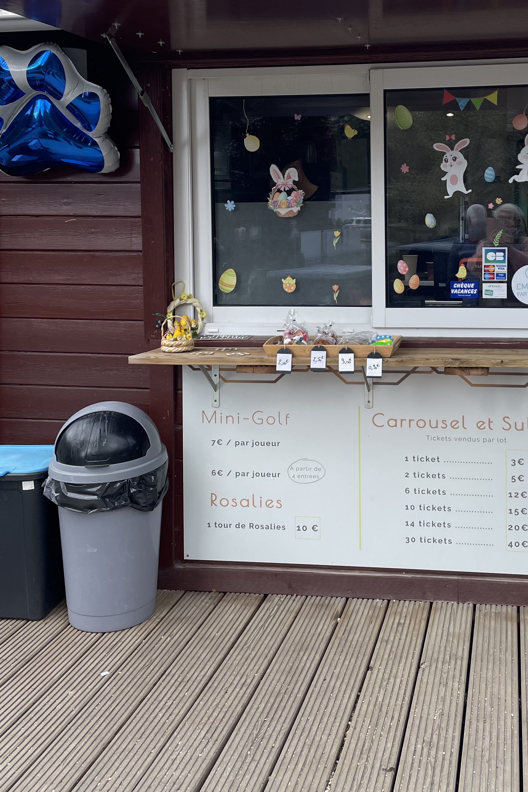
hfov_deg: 32.9
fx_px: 880
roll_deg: +0.9
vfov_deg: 47.7
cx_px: 381
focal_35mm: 40
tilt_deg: -1.4
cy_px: 268
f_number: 1.6
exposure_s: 1/831
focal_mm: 4.2
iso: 32
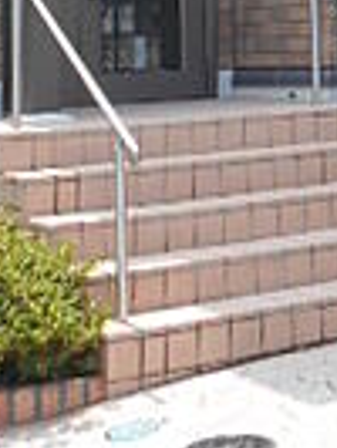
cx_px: 394
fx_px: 1451
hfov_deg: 12.9
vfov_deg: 16.0
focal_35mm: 112
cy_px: -243
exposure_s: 1/320
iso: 80
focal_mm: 5.5
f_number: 3.6
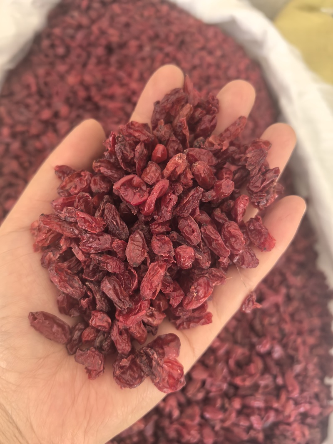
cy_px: 222
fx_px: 346
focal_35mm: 27
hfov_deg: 51.3
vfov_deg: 65.3
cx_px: 166
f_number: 2
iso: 200
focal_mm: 6.35
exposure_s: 1/100
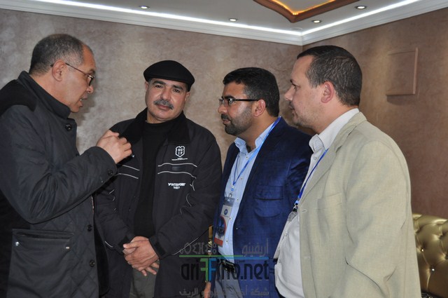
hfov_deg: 42.4
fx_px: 578
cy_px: 149
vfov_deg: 28.9
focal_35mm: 46
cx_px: 224
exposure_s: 1/60
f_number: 4.2
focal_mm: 31
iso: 800
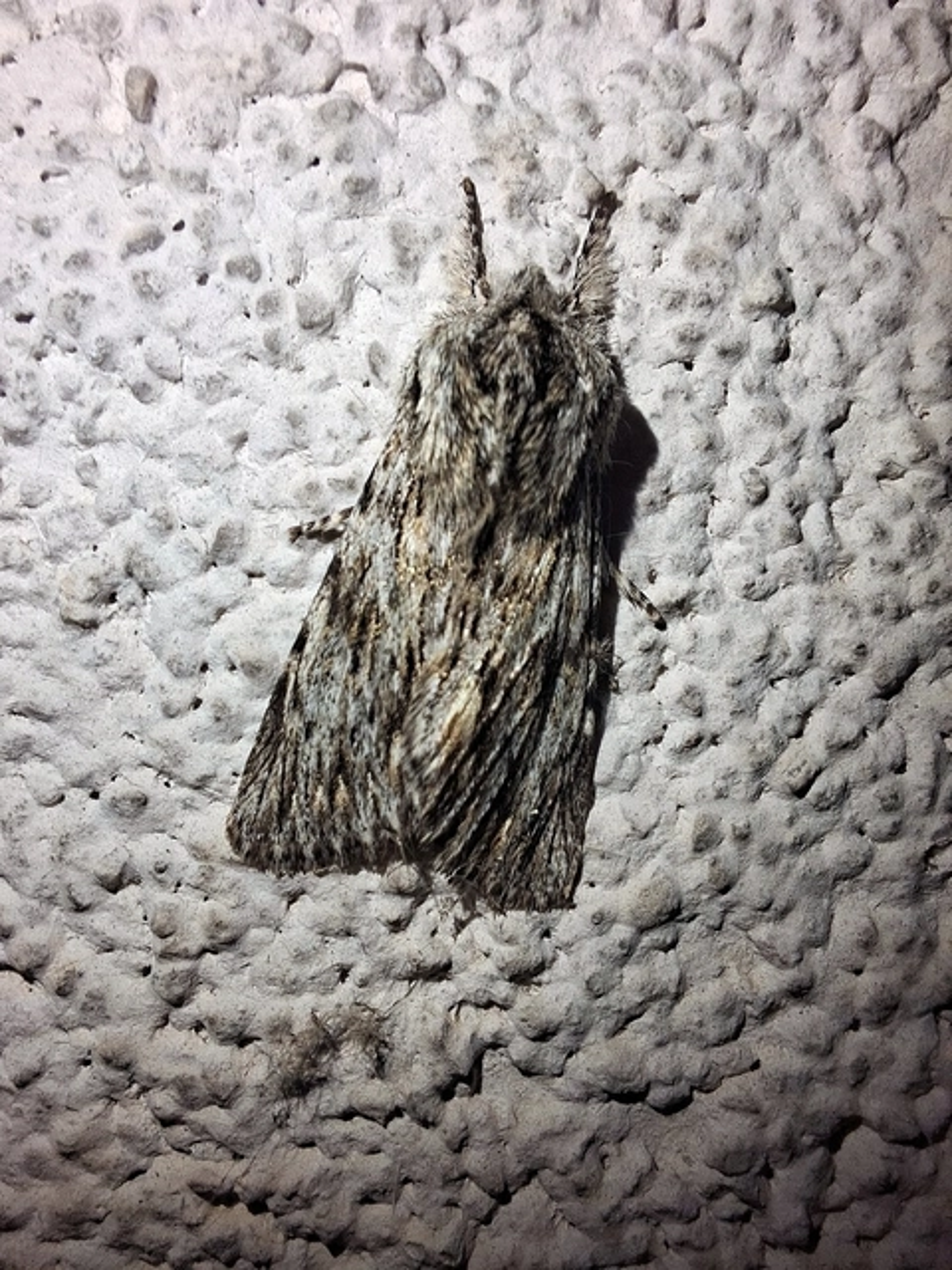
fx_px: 917
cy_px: 635
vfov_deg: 69.4
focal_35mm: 25
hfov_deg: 54.9
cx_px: 476
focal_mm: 2.13
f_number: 2.4
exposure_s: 1/176
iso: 40
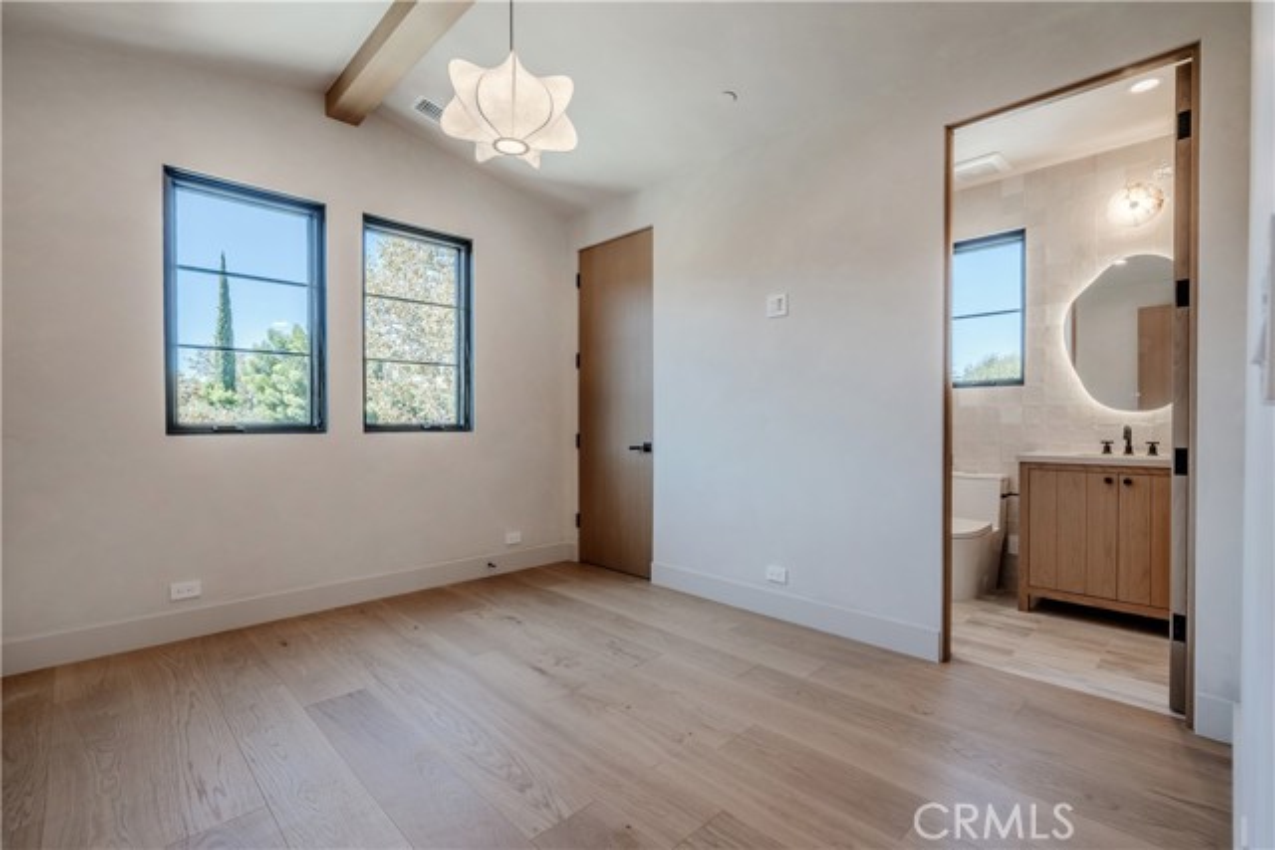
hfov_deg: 96.7
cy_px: 425
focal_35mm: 16
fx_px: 567
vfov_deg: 73.8
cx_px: 638
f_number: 9
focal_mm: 16
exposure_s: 1/60
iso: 100
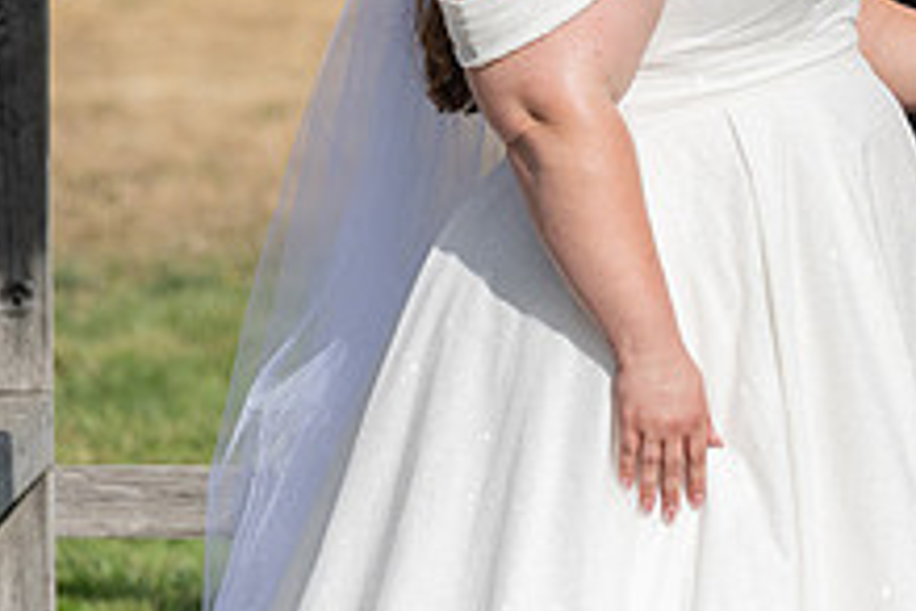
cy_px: -52
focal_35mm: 397
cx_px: 1046
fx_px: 10101
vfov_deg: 3.5
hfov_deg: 5.2
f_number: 4.5
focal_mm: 150
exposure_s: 1/8000
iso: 400
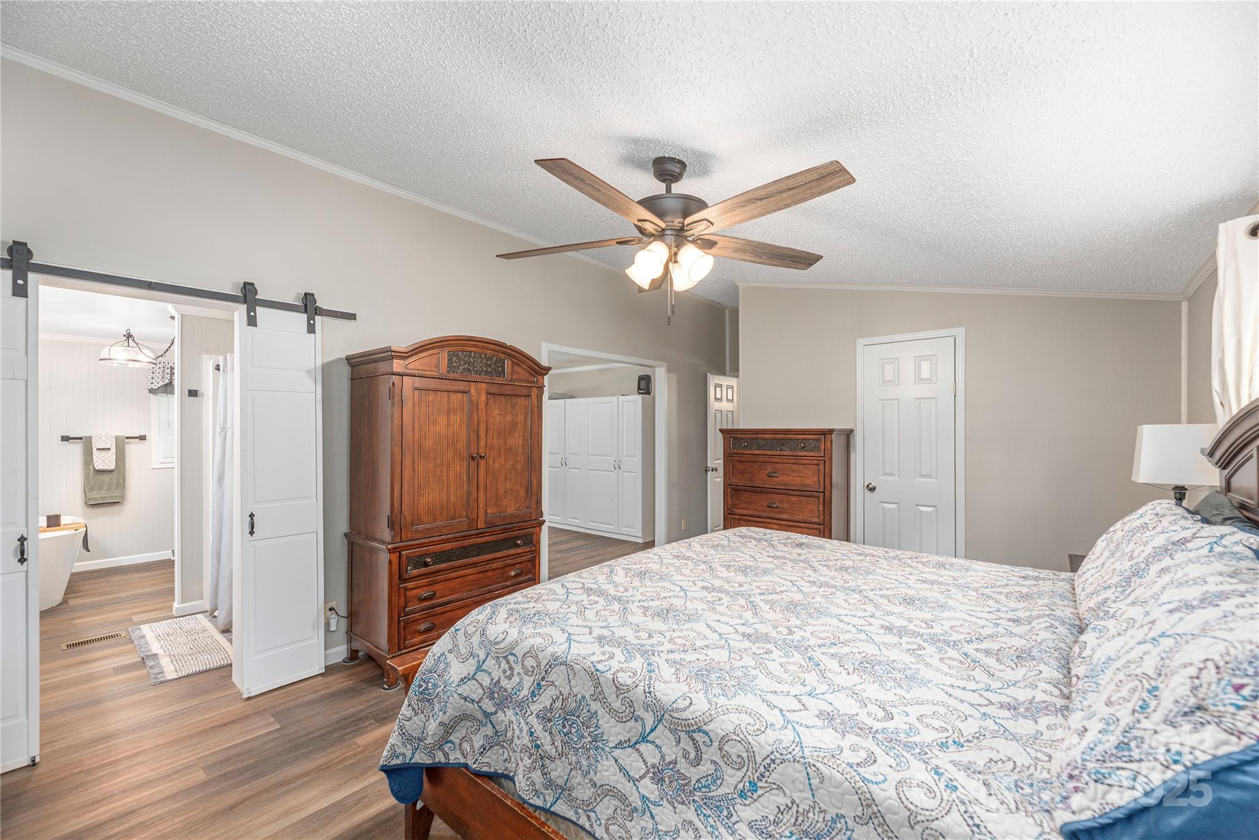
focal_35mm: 14
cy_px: 420
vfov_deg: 81.2
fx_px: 490
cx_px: 630
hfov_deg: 104.2
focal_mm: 14
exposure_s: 1/60
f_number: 7.1
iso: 320
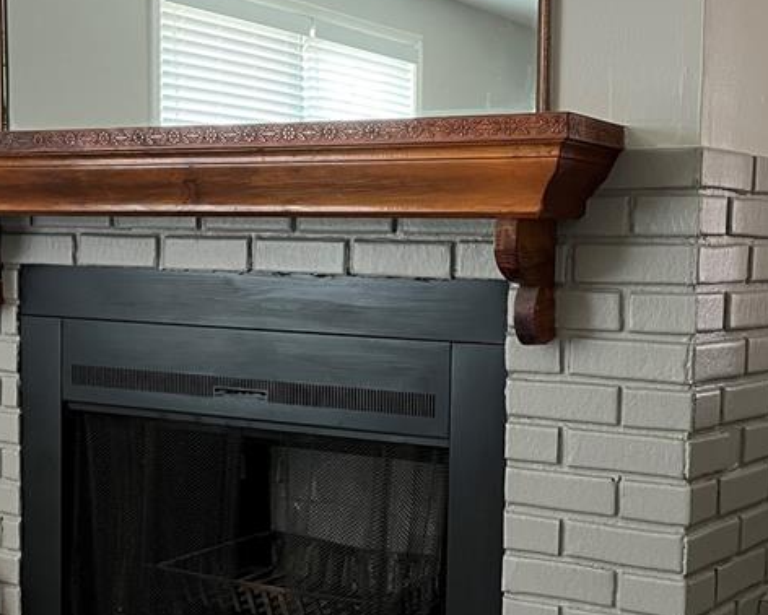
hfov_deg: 34.1
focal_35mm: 55
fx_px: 1251
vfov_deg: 27.6
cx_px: 449
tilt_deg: -5.4
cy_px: 340
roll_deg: -1.4
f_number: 1.6
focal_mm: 5.1
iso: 250
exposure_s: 1/60
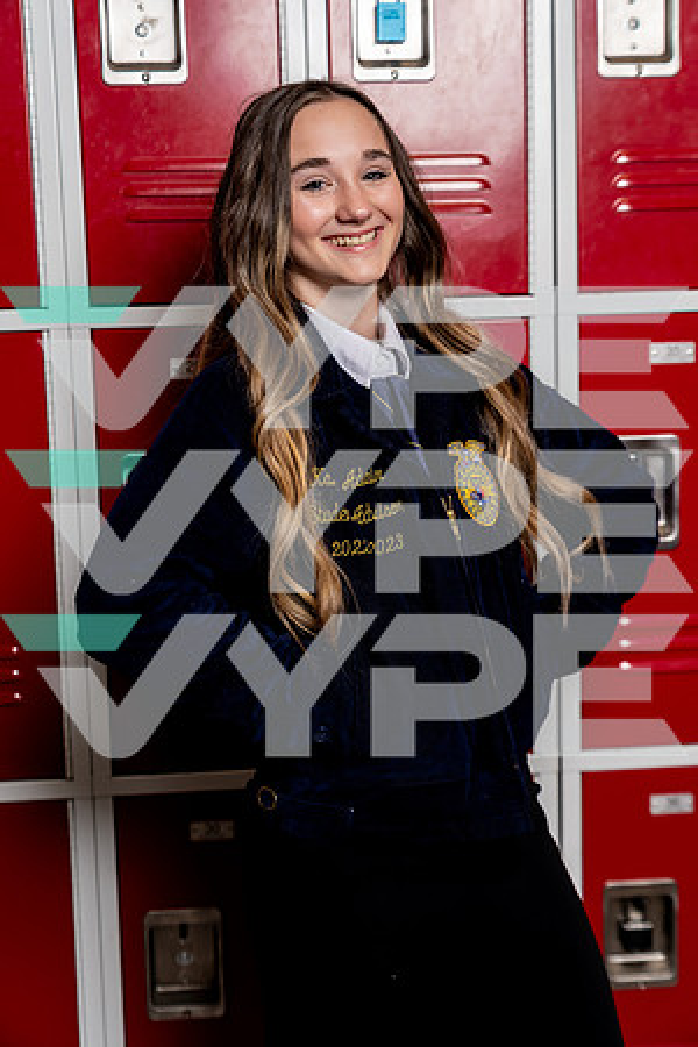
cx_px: 349
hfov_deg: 24.2
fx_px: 1629
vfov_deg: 35.6
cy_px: 524
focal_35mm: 56
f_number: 4
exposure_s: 1/250
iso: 160
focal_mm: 56
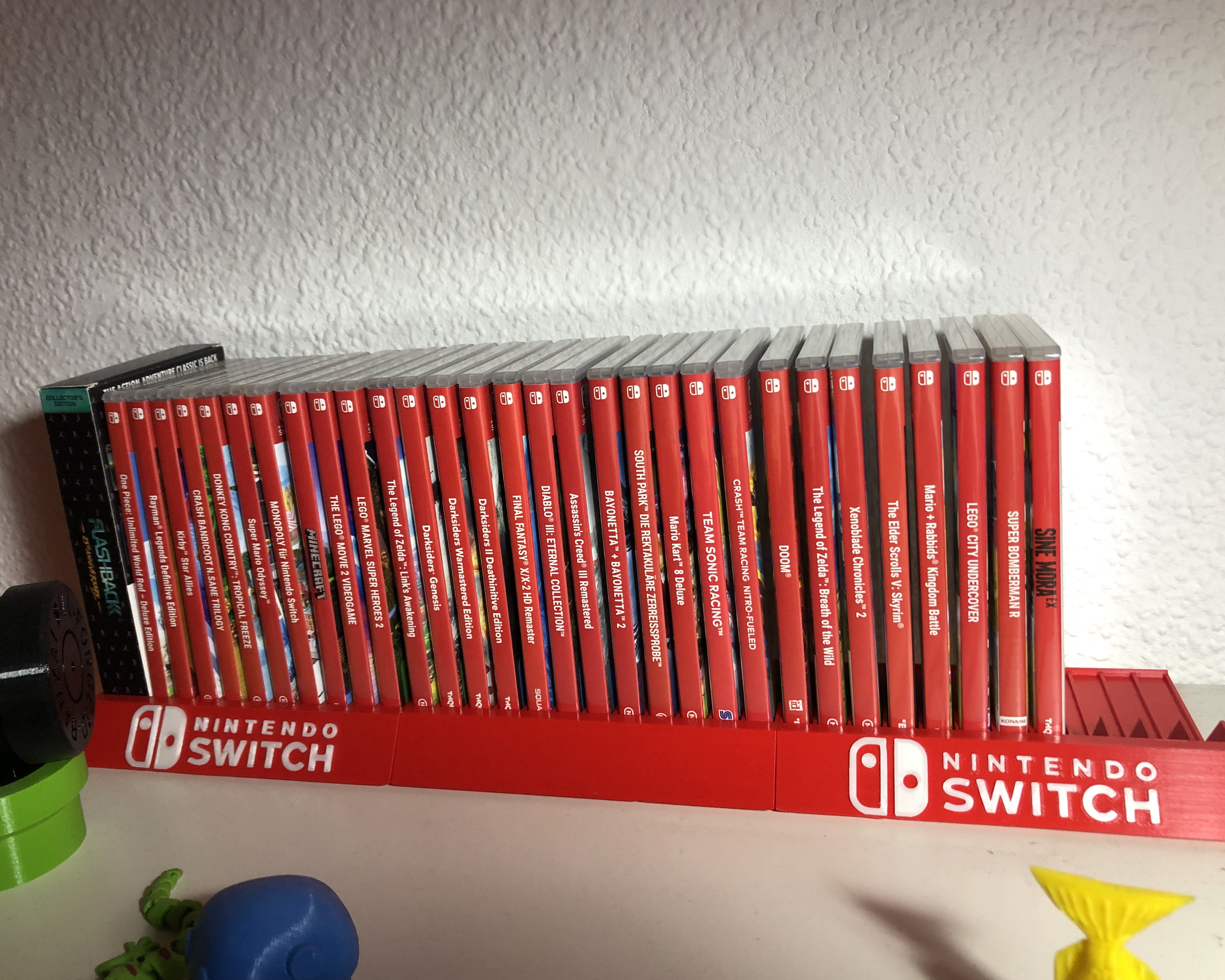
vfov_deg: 48.5
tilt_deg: -16.2
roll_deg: +5.0
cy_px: 495
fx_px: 1088
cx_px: 578
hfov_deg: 58.7
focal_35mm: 30
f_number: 1.8
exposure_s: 1/18
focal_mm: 3.99
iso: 40
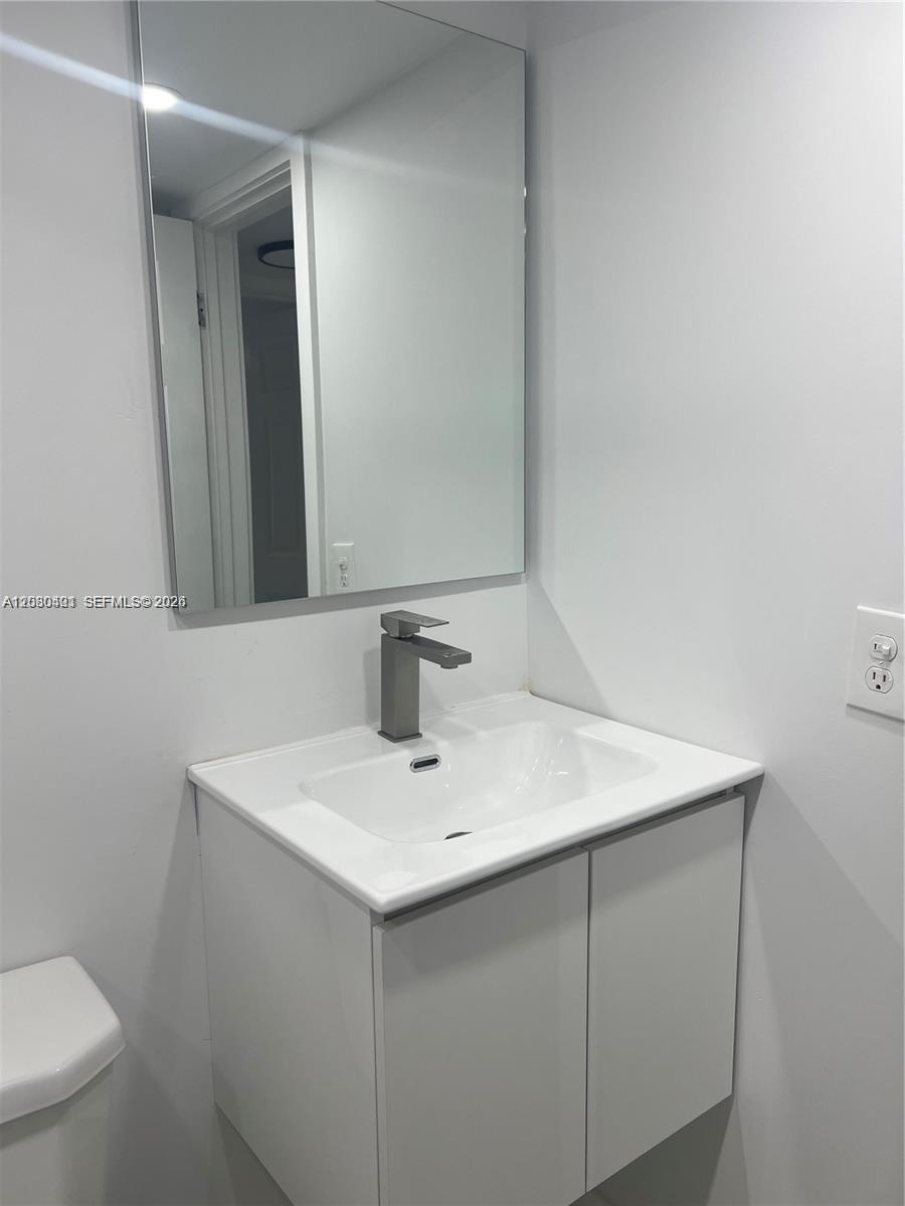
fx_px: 906
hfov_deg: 53.1
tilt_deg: -10.1
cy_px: 603
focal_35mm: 26
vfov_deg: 67.3
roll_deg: +0.0
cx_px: 452
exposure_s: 1/136
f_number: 1.5
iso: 32
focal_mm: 5.7
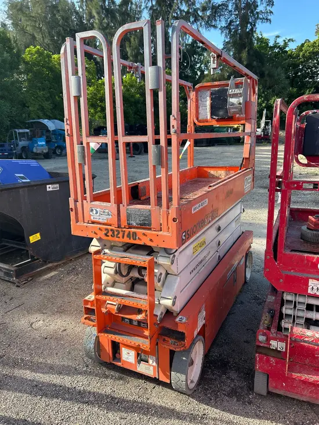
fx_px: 319
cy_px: 212
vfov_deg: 67.3
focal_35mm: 26
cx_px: 160
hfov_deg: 53.1
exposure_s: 1/814
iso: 50
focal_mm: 5.7
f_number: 1.5
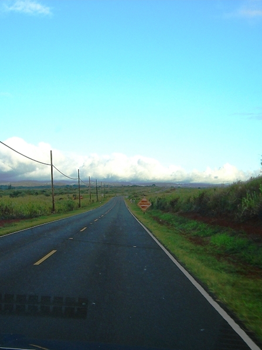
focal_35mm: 51
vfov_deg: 37.5
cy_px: 176
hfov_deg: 28.5
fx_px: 515
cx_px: 145
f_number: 4.3
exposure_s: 1/200
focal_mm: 6.2
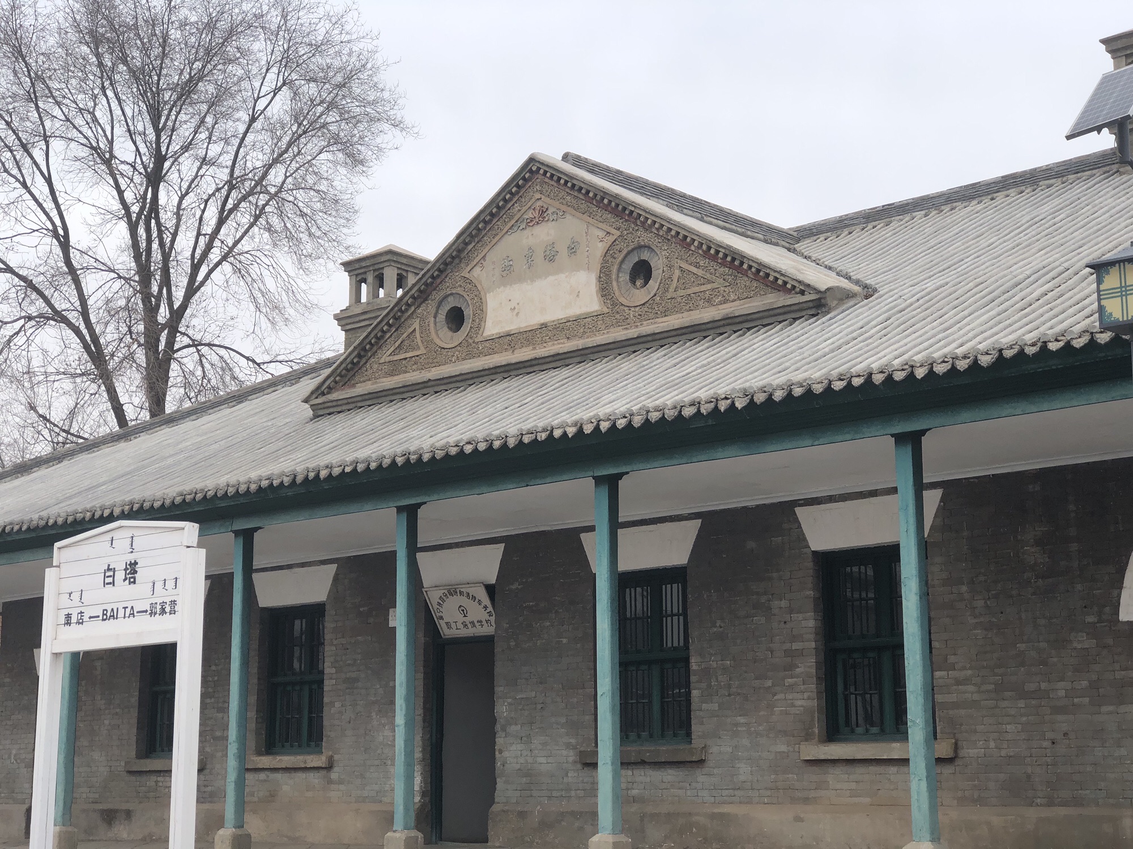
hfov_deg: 33.8
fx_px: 1866
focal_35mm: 57
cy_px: 424
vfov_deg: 25.7
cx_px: 566
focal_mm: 6.6
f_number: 2.8
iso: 20
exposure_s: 1/308
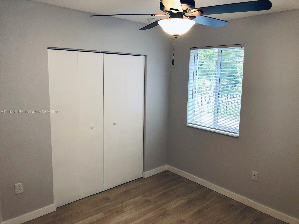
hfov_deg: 63.4
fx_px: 242
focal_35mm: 28
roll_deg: -0.4
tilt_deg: -7.1
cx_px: 150
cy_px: 112
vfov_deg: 49.7
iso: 32
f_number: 1.8
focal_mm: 3.99
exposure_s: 1/30
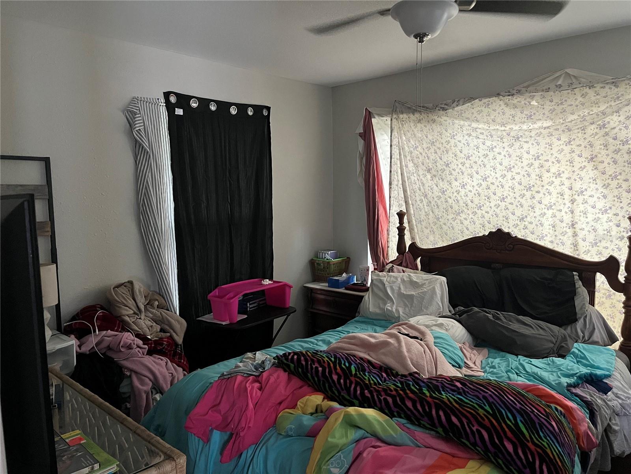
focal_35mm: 26
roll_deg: +1.0
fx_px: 474
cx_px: 316
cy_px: 237
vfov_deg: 53.1
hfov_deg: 67.3
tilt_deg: -7.1
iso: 500
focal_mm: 5.1
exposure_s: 1/40
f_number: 1.6
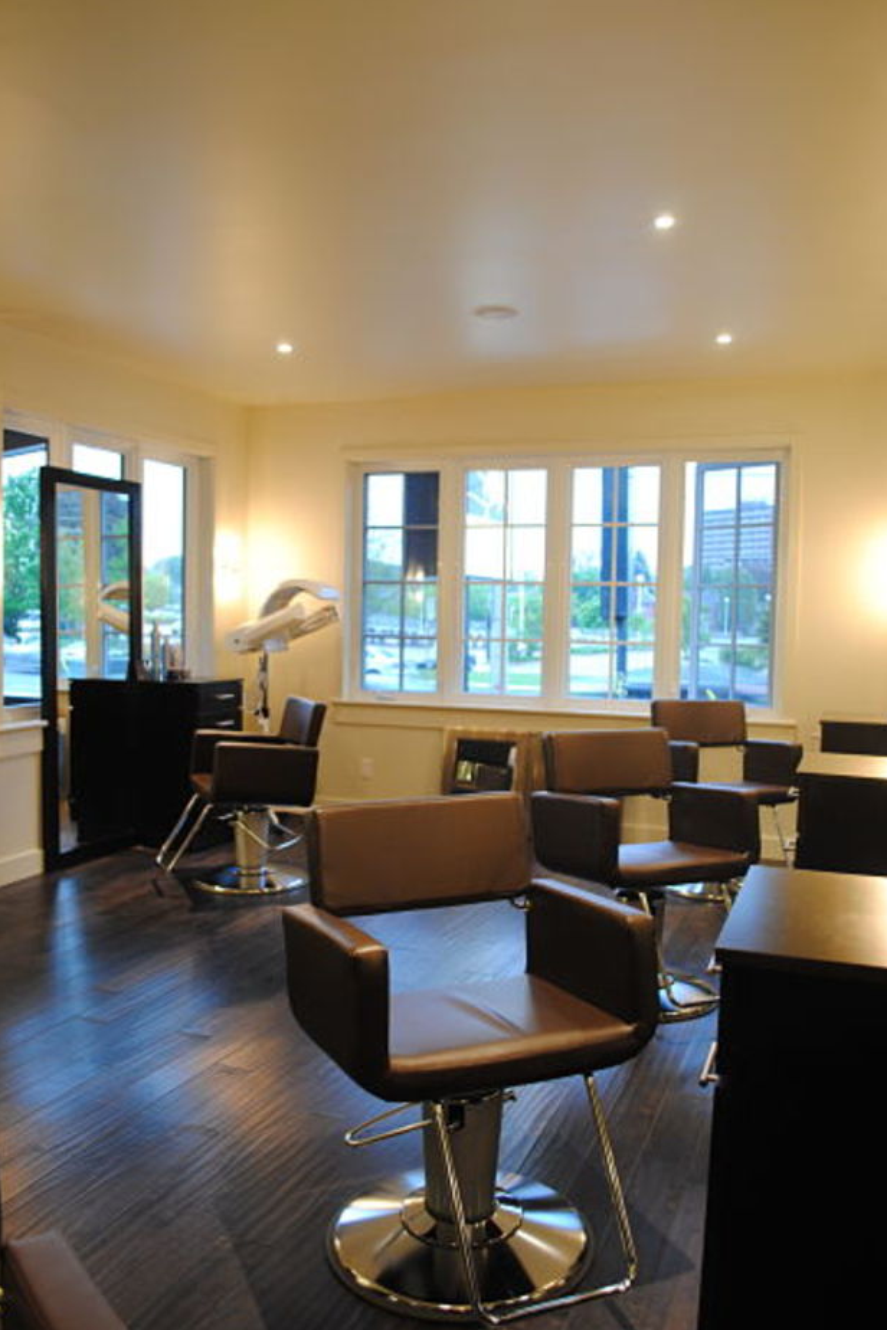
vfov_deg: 65.5
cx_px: 455
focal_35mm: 28
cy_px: 683
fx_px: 1035
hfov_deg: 46.4
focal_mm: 18
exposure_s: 1/13
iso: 400
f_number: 3.5
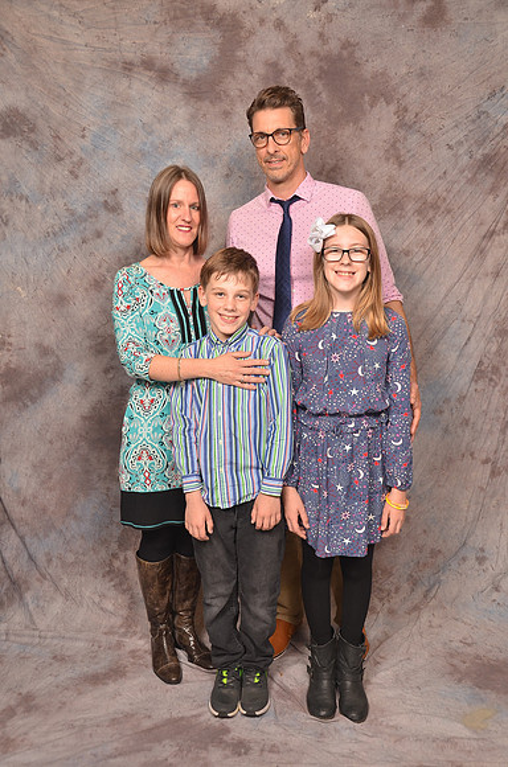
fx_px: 766
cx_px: 254
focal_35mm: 36
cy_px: 384
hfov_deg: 36.7
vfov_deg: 53.2
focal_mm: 24
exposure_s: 1/60
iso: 200
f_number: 5.6
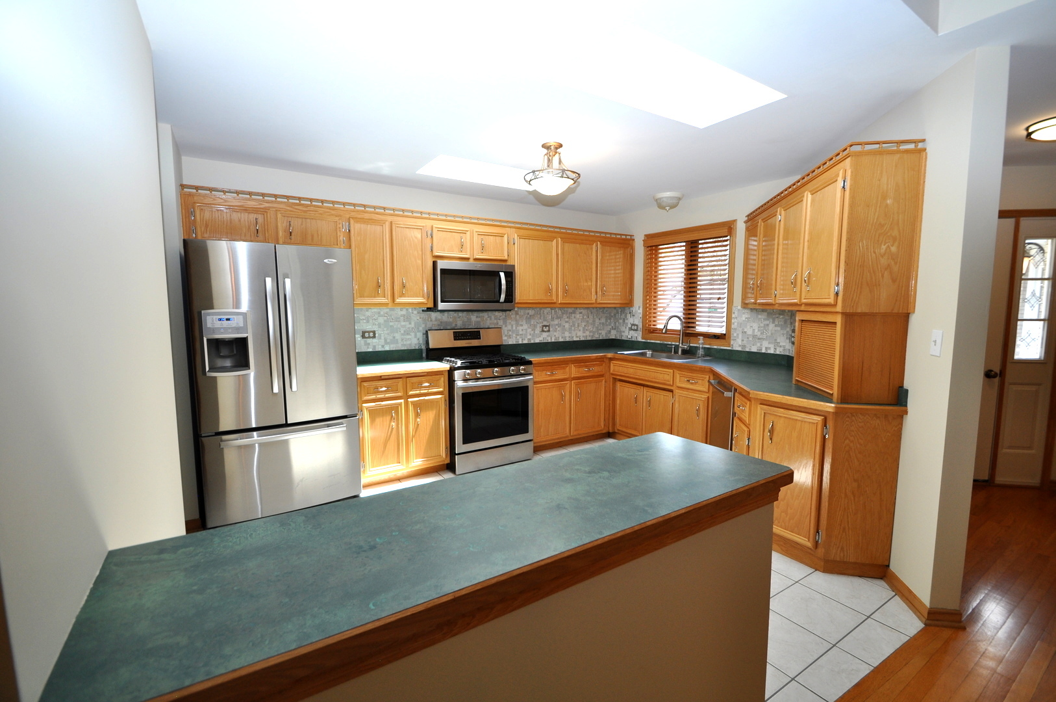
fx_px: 439
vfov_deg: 77.2
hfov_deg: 100.5
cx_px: 528
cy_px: 351
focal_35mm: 15
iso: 360
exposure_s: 1/125
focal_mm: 10
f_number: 5.6
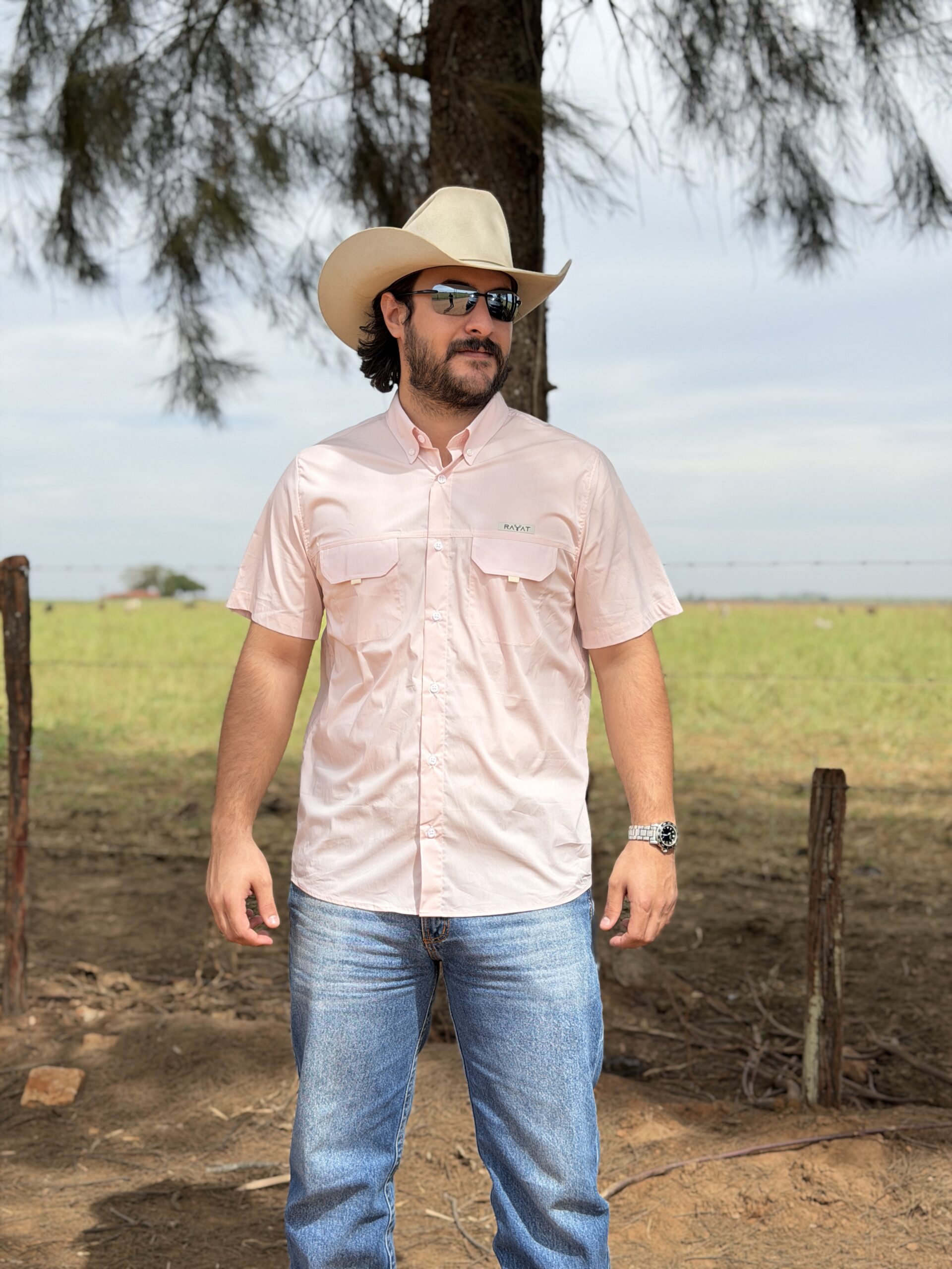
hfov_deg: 30.3
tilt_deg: -0.7
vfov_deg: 39.7
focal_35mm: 48
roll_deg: -0.4
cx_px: 476
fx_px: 1760
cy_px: 634
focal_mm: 6.76
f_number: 1.78
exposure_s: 1/5587
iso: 64
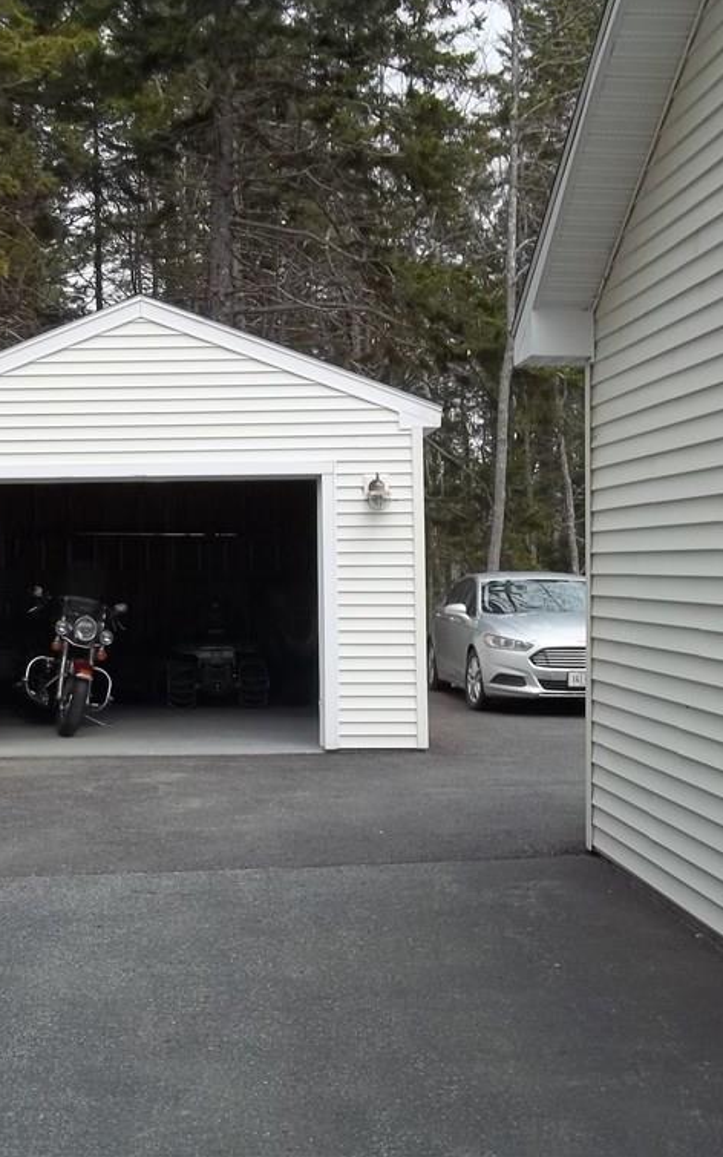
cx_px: 172
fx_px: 1450
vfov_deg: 43.5
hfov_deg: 27.6
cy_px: 570
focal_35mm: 46
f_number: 8.8
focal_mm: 5.7
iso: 64
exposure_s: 1/100
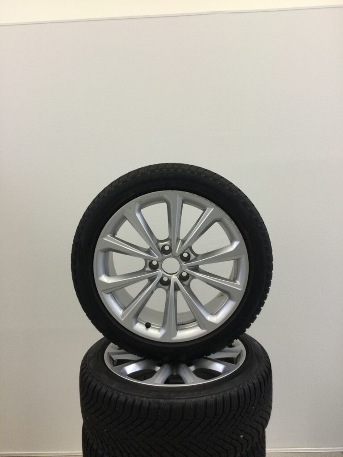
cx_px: 172
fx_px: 410
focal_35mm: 31
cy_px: 228
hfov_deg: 45.4
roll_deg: +3.3
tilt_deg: -7.4
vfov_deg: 58.4
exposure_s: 1/33
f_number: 2.4
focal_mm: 3.3
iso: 64
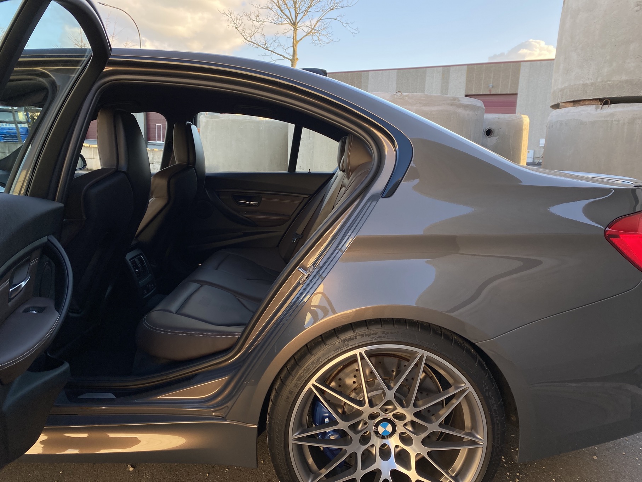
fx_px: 482
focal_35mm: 26
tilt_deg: -11.4
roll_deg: -2.3
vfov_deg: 53.1
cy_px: 241
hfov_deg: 67.3
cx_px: 321
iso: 32
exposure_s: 1/341
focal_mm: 4.25
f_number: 1.8
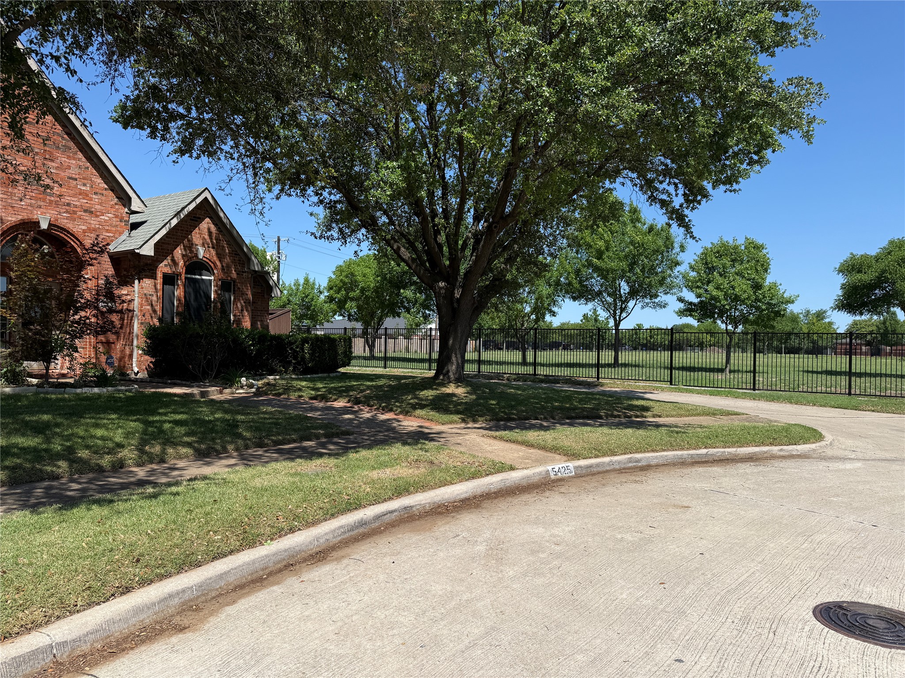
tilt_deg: -1.5
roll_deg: -0.5
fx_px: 627
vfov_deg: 56.8
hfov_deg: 71.6
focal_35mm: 24
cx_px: 452
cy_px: 339
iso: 80
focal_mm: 6.76
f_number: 1.78
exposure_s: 1/4405
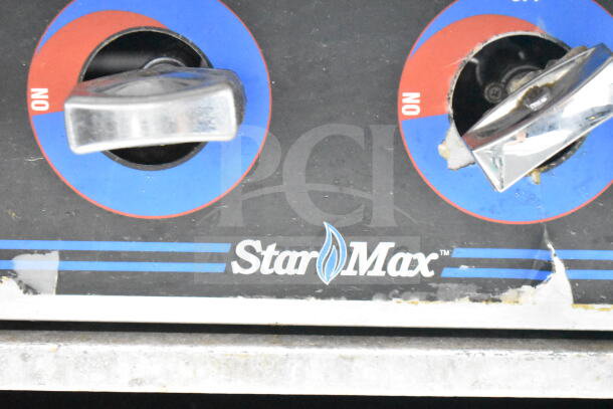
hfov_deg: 24.6
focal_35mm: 82
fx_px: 1405
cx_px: 306
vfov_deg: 16.6
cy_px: 204
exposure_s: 1/100
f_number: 5.6
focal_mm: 55
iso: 22800
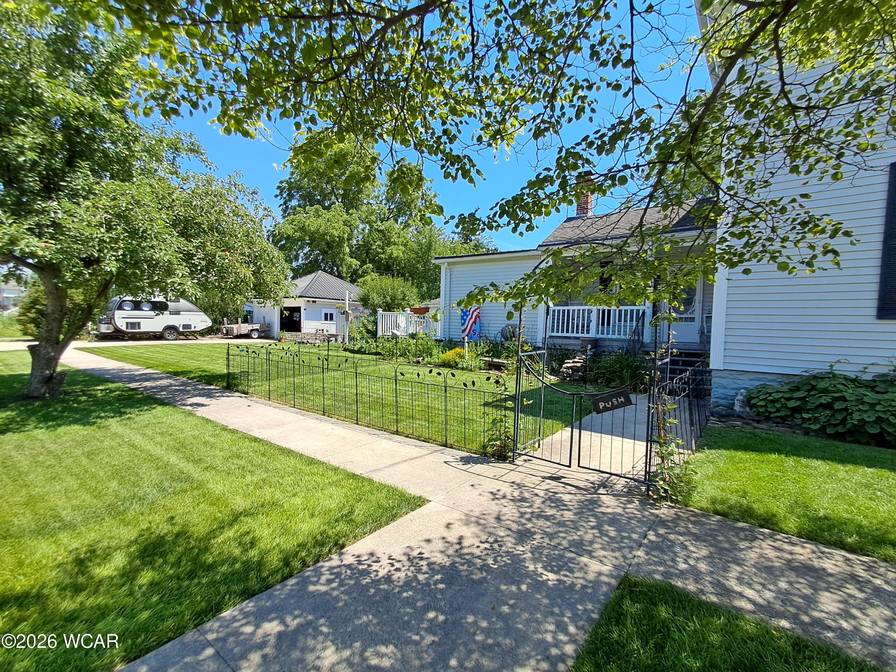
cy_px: 336
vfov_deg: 78.1
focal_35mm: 16
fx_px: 414
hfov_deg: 94.5
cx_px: 448
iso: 40
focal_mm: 1.64
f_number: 2.2
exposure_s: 1/766
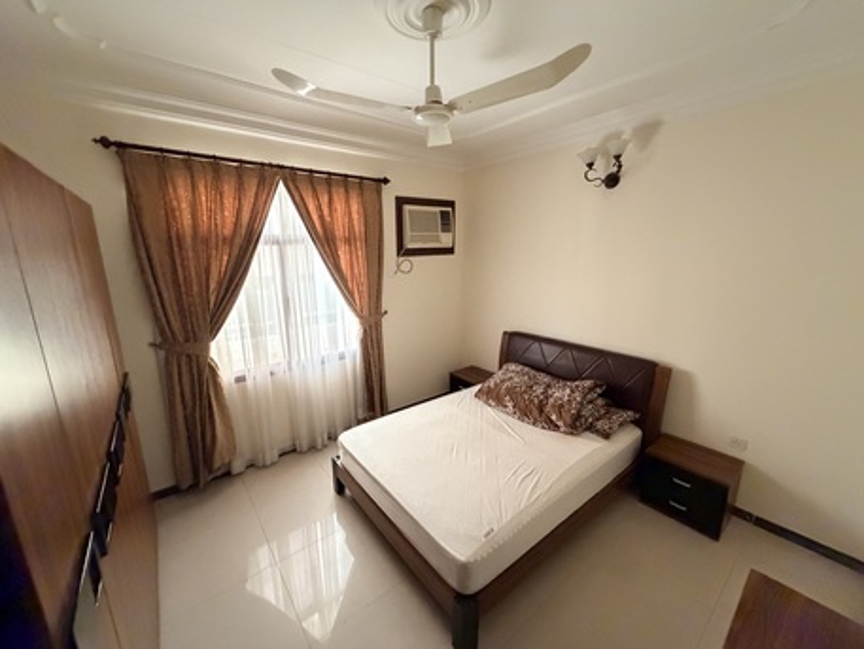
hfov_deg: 102.0
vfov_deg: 85.7
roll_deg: +1.5
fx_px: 350
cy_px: 324
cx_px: 432
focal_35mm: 14
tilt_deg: -12.6
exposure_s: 1/60
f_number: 2.2
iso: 800
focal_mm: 2.22
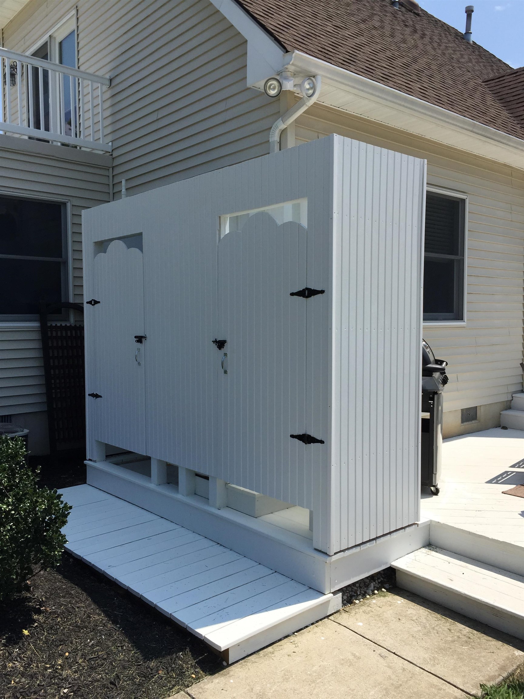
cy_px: 350
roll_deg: +0.6
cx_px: 262
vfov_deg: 61.7
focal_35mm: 29
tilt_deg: -4.1
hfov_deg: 48.2
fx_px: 585
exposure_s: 1/2639
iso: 32
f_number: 2.2
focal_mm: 4.15
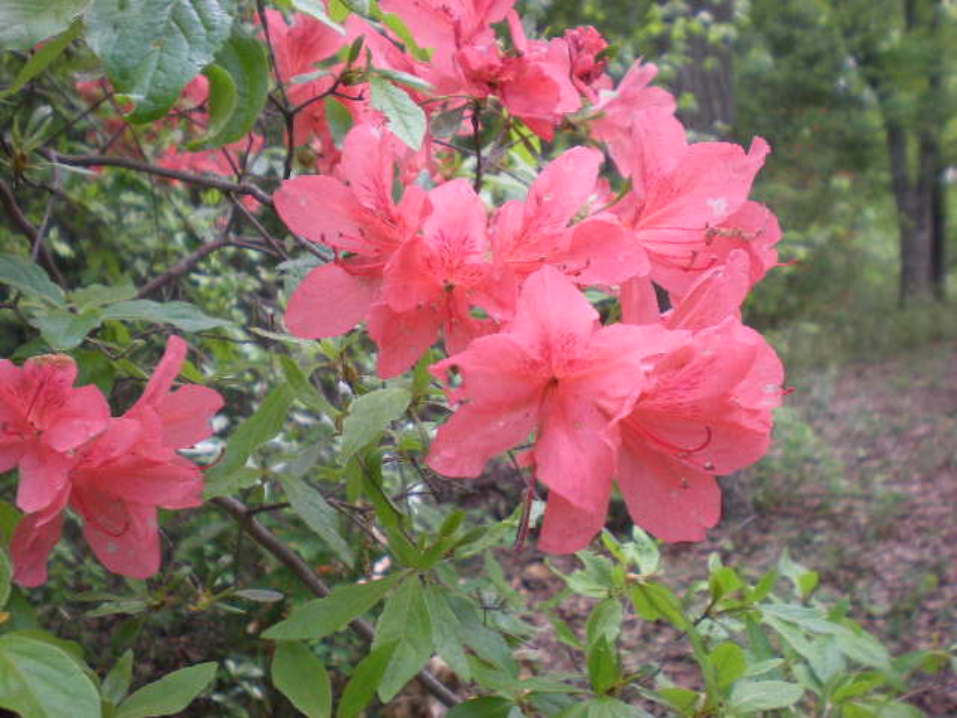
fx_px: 1051
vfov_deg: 37.7
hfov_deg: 49.0
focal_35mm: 38
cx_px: 478
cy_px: 359
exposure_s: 1/59.8
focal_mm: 6.3
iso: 95
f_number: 3.1
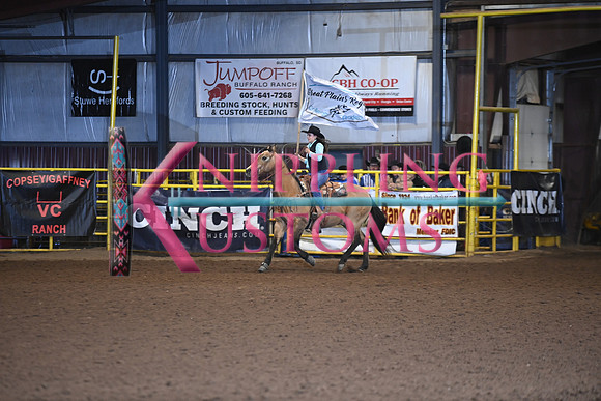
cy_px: 200
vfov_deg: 6.9
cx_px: 300
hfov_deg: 10.3
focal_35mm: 200
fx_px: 3340
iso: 3200
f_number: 2.8
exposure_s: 1/250
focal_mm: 200
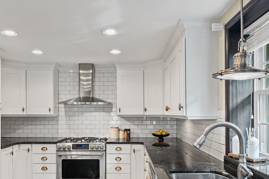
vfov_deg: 44.4
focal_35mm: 29
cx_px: 128
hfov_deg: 63.7
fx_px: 217
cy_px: 115
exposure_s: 1/1.67
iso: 250
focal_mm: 13
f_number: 9
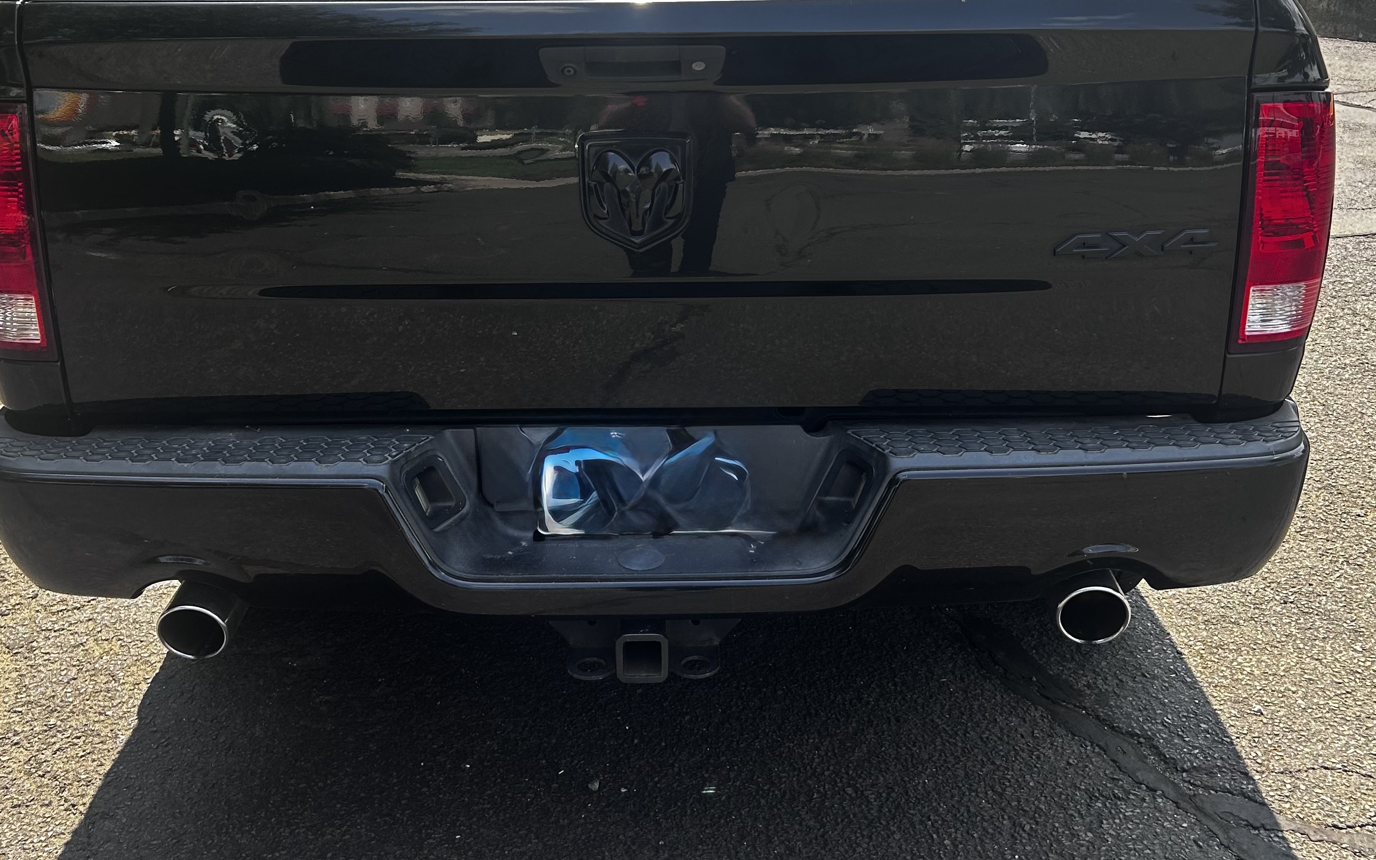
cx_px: 672
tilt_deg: -15.9
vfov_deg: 32.3
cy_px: 249
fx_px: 1463
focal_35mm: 39
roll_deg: -0.9
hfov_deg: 50.4
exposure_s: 1/552
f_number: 1.5
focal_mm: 5.7
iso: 50
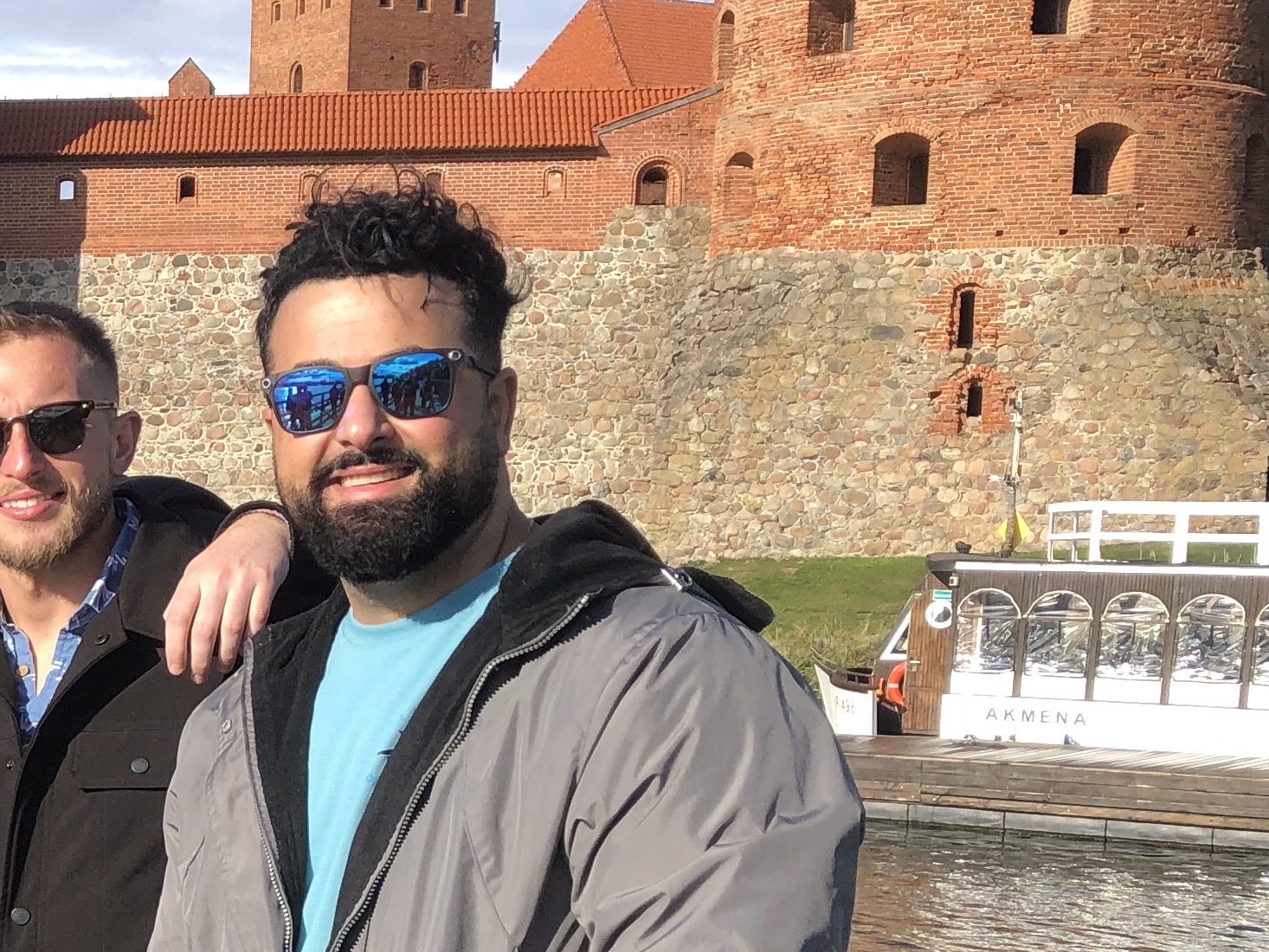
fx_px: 2823
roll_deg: -2.1
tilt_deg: -6.9
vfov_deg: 18.8
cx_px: -297
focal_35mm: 77
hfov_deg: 23.0
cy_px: 846
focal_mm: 3.99
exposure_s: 1/1200
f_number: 1.8
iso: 20
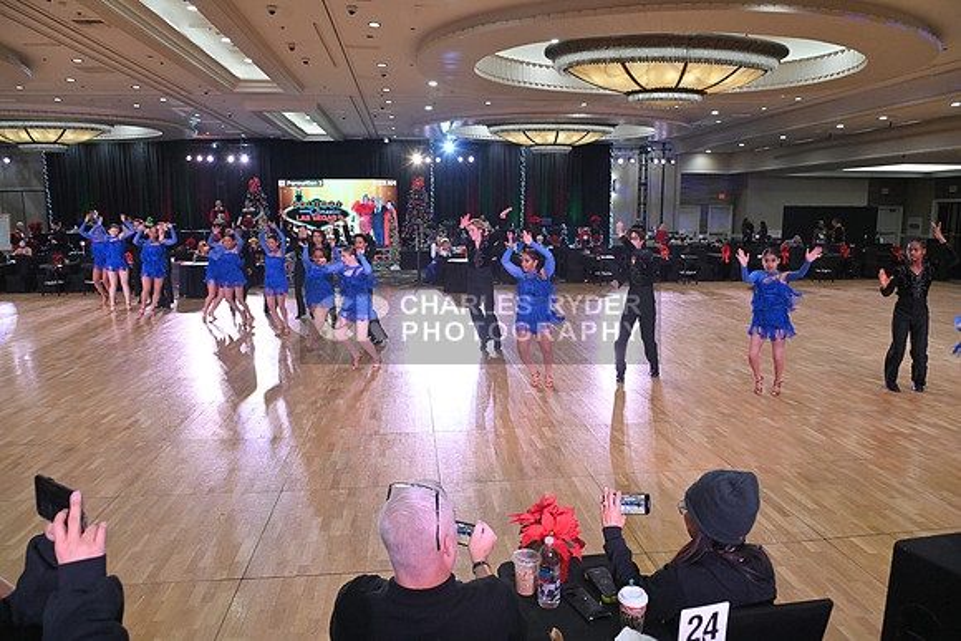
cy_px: 320
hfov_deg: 73.7
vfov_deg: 53.2
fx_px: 641
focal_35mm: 24
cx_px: 480
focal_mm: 24
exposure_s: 1/400
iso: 3200
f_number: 5.6
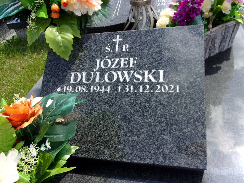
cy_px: 92
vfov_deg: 49.7
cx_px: 122
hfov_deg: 63.4
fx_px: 197
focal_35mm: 28
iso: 80
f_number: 10.8
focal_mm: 5.1
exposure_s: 1/70
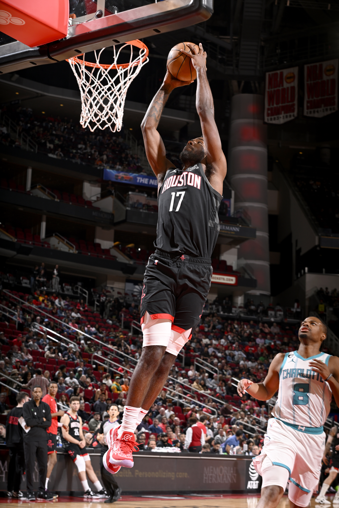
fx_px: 989
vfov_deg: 28.8
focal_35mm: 70
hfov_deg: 19.5
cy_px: 254
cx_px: 170
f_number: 6.3
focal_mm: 70
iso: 320
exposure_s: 1/320
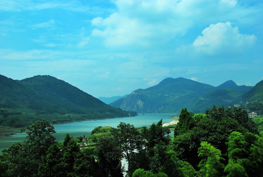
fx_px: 318
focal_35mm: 44
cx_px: 132
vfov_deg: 31.0
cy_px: 88
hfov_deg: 44.9
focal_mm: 29
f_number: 16
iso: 100
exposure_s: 1/320
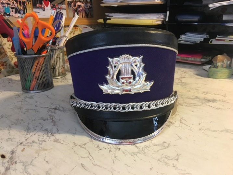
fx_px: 195
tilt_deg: -17.8
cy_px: 88
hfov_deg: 61.7
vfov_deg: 48.2
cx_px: 116
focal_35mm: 29
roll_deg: +1.1
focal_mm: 4.15
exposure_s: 1/15
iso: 80
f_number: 2.2
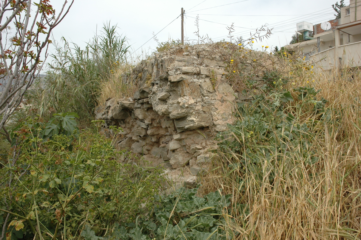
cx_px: 180
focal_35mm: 33
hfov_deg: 57.3
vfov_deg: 39.9
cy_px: 120
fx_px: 331
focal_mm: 22
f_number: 9
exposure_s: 1/320
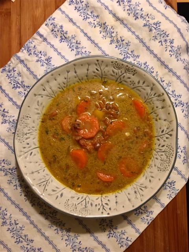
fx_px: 211
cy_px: 126
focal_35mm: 29
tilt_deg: -85.1
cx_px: 94
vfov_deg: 61.7
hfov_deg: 48.2
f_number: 2.2
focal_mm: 4.15
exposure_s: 1/25
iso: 250
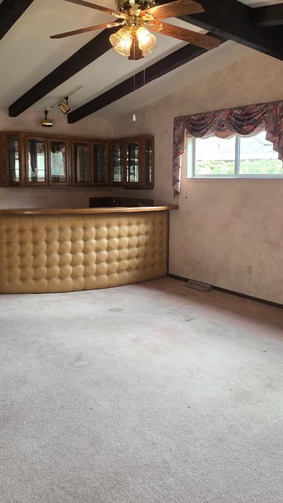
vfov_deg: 69.6
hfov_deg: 42.9
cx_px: 149
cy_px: 220
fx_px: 360
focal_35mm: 27
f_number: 1.9
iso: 160
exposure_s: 1/60
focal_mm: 2.2
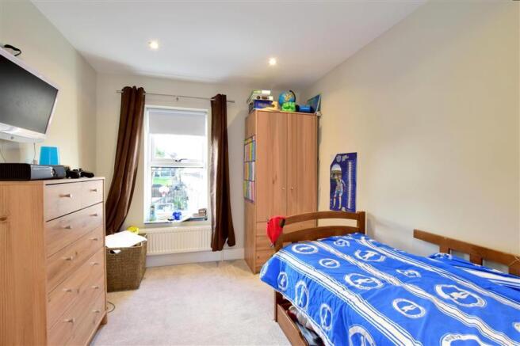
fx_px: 217
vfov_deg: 77.3
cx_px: 260
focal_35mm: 15
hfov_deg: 100.4
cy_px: 173
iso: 400
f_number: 11
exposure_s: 1/8
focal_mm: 10
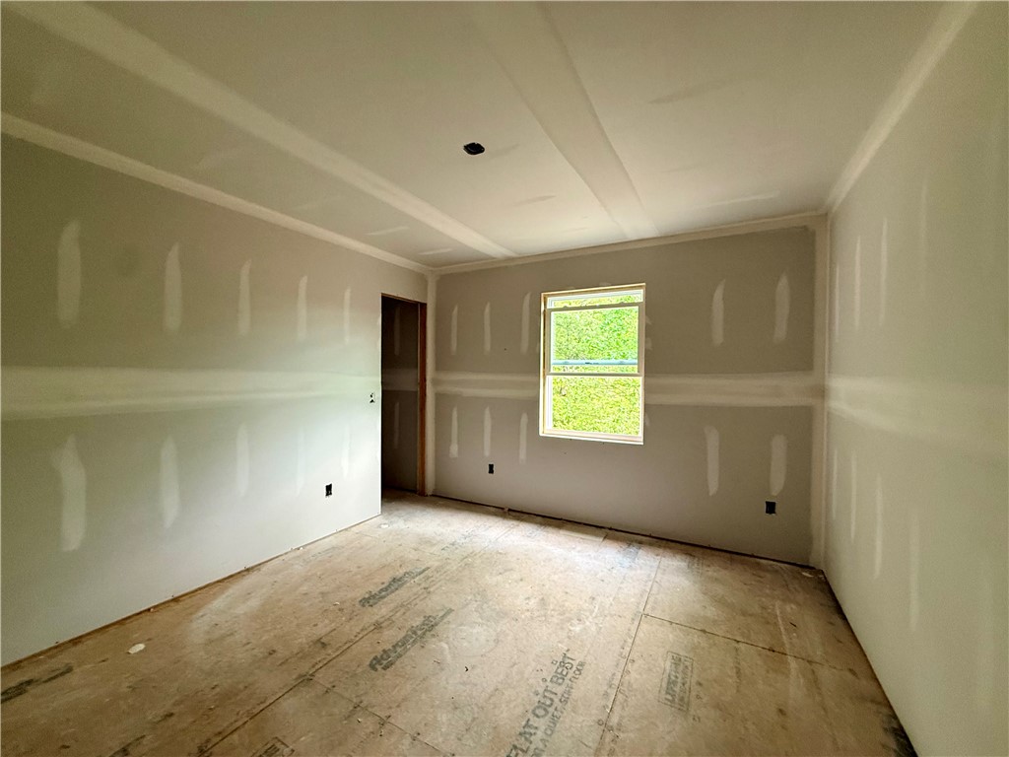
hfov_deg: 102.1
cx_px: 504
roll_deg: -1.3
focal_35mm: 14
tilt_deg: +0.5
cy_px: 378
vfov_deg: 85.7
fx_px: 408
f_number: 2.2
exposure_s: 1/74
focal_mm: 2.22
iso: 320
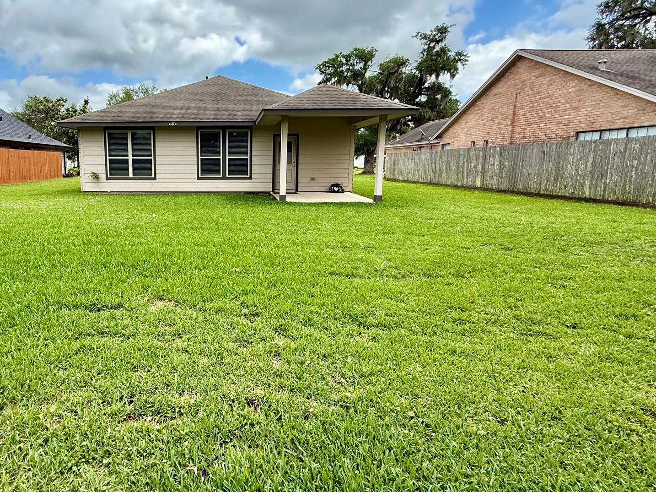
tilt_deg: -7.4
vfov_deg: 65.7
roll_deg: +0.1
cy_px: 215
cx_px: 223
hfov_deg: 79.3
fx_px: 379
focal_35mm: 20
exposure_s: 1/876
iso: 64
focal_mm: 2.22
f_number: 2.2
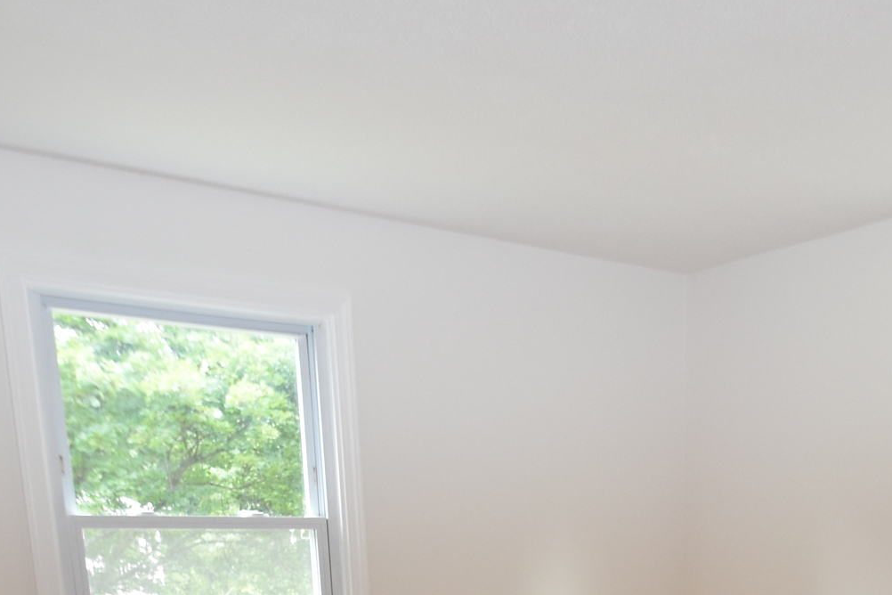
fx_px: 1140
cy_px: 824
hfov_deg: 41.7
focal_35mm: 46
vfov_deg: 24.5
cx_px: 645
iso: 800
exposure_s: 1/100
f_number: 5
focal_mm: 10
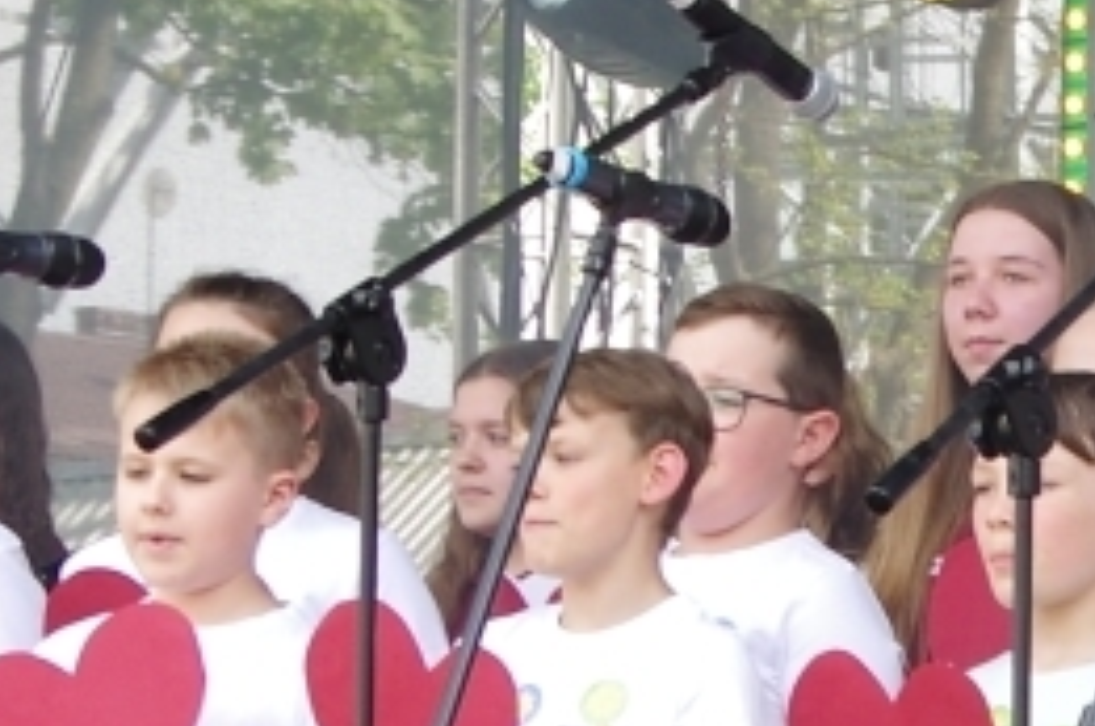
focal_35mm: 214
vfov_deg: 6.4
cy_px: 653
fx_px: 6497
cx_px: 1749
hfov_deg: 9.3
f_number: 6.3
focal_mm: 21
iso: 200
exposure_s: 1/125
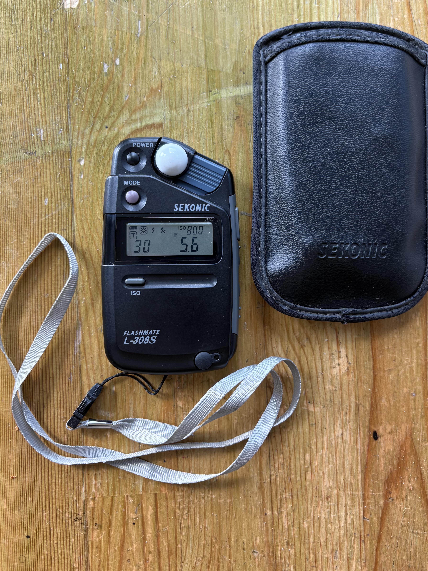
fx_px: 511
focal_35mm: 31
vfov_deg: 58.2
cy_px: 255
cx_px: 252
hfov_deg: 45.2
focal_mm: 5.96
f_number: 1.6
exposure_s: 1/121
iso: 50
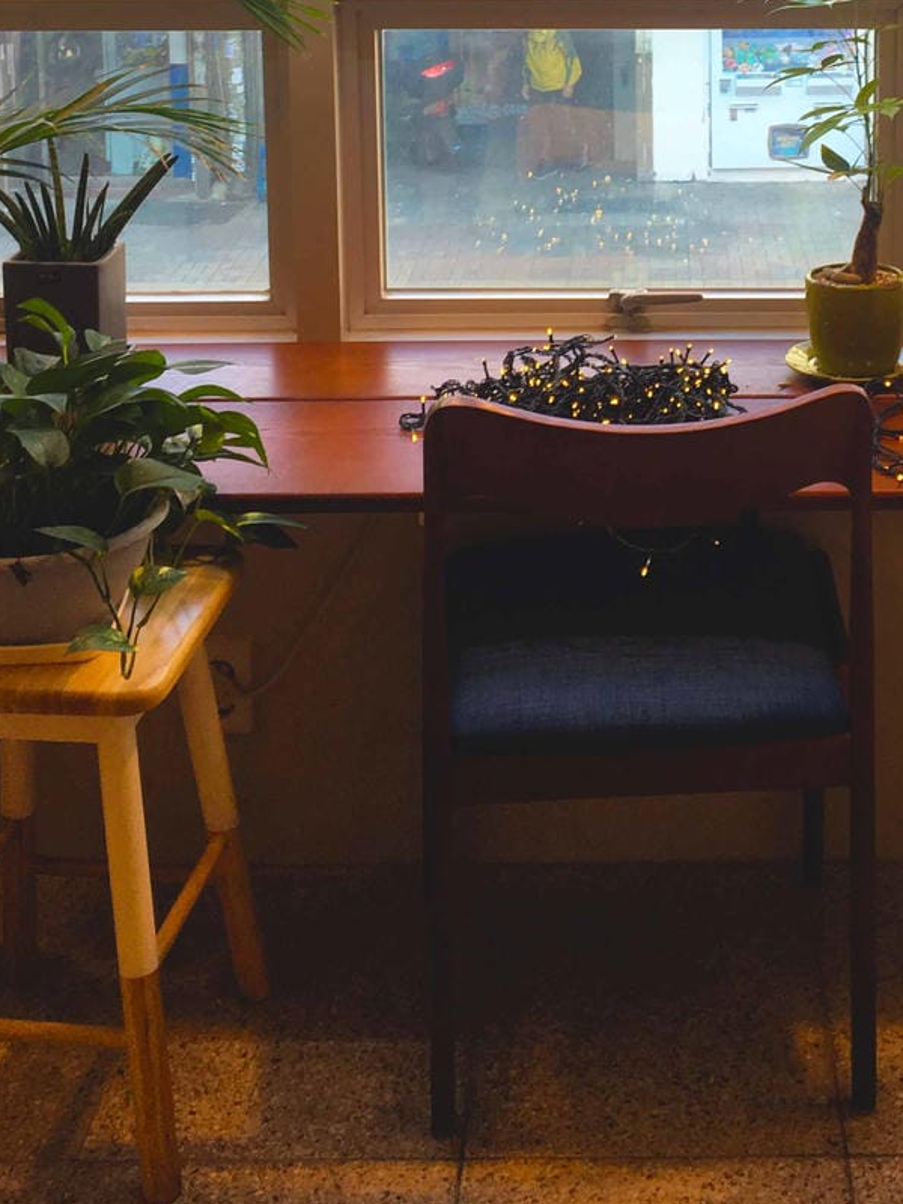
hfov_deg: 25.0
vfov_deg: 30.9
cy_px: 9
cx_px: 653
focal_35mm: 58
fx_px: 2017
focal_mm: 4.15
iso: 25
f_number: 2.2
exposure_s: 1/30
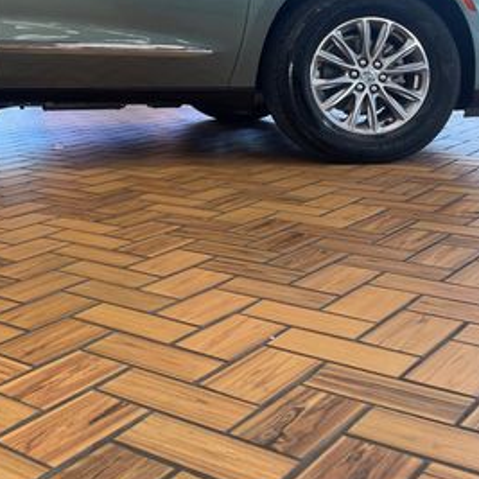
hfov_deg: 28.7
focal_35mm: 55
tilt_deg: -0.9
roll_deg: +2.7
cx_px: -25
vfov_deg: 30.0
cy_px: 66
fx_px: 861
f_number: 1.6
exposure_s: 1/120
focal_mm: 4.2
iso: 64
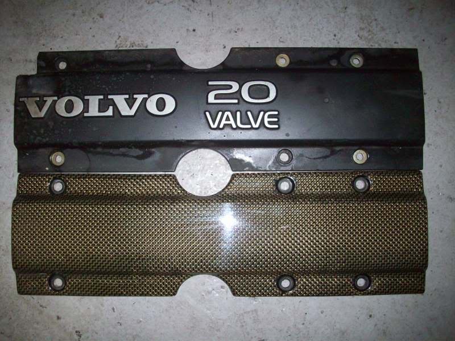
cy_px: 170
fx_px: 486
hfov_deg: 50.1
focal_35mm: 37
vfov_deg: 38.7
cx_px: 228
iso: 160
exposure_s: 1/64
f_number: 2.8
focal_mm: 6.2
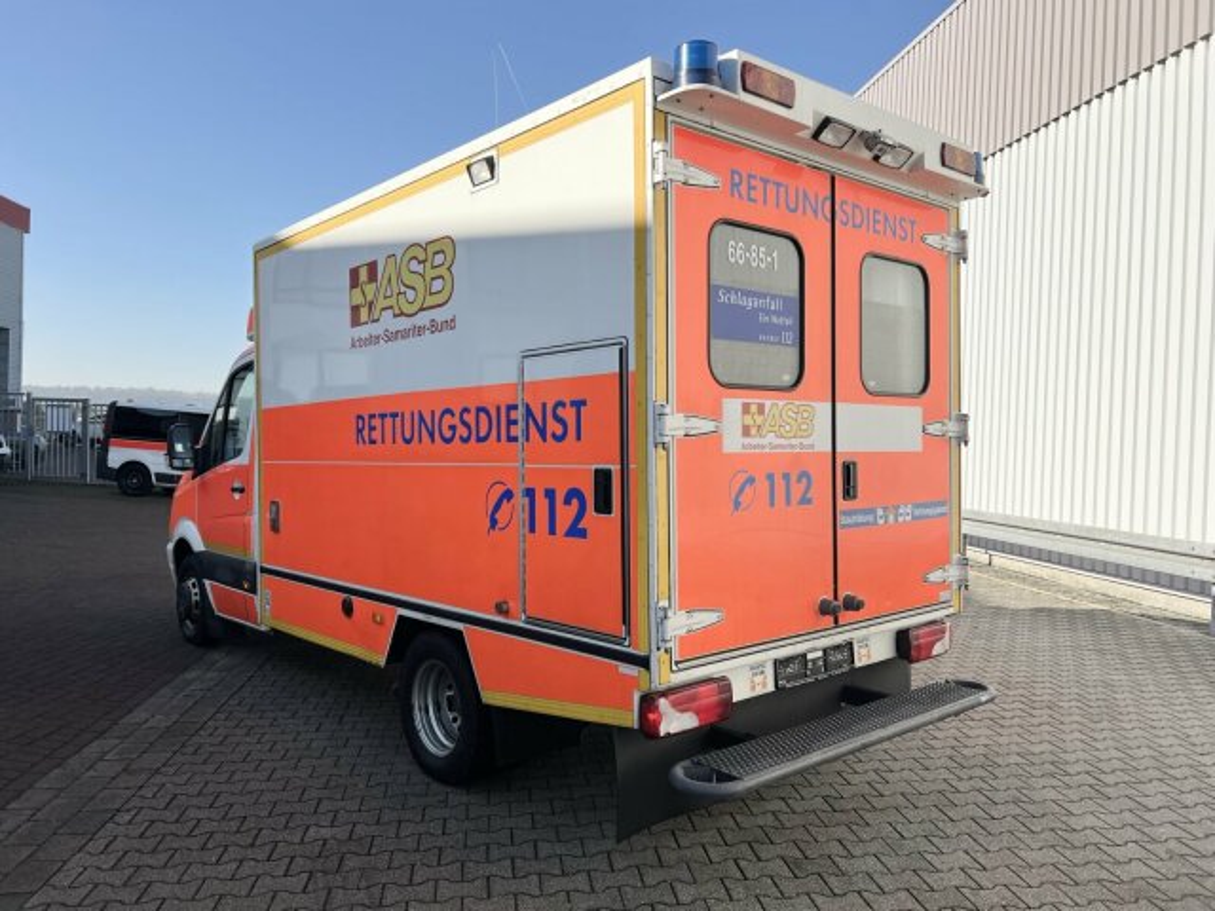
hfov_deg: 67.3
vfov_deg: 53.1
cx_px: 608
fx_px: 913
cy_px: 456
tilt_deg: -0.7
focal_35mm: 26
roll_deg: -2.3
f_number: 1.5
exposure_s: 1/3704
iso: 50
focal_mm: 5.7
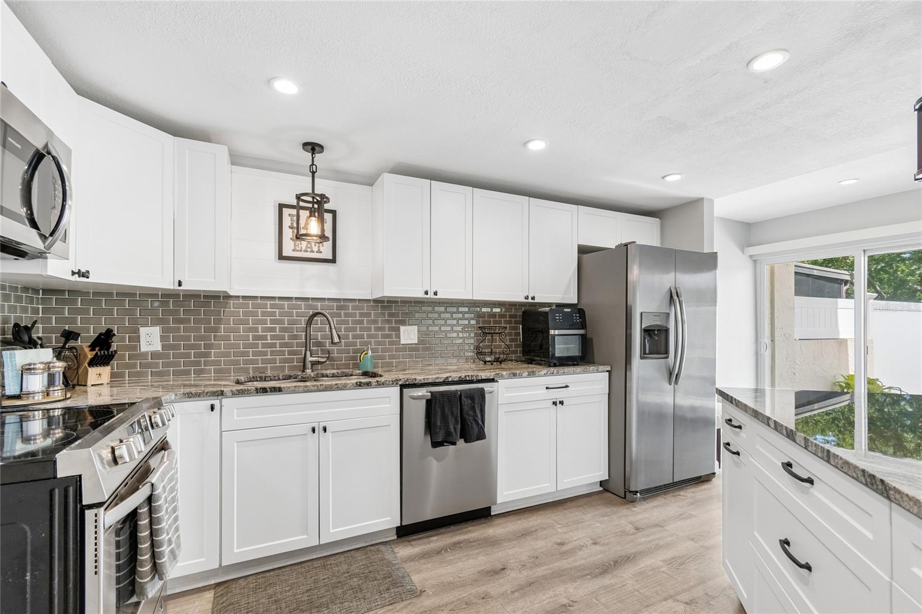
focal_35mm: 15
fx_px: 384
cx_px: 461
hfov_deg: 100.4
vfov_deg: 77.3
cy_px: 307
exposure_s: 1/25
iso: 100
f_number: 5.6
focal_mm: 10
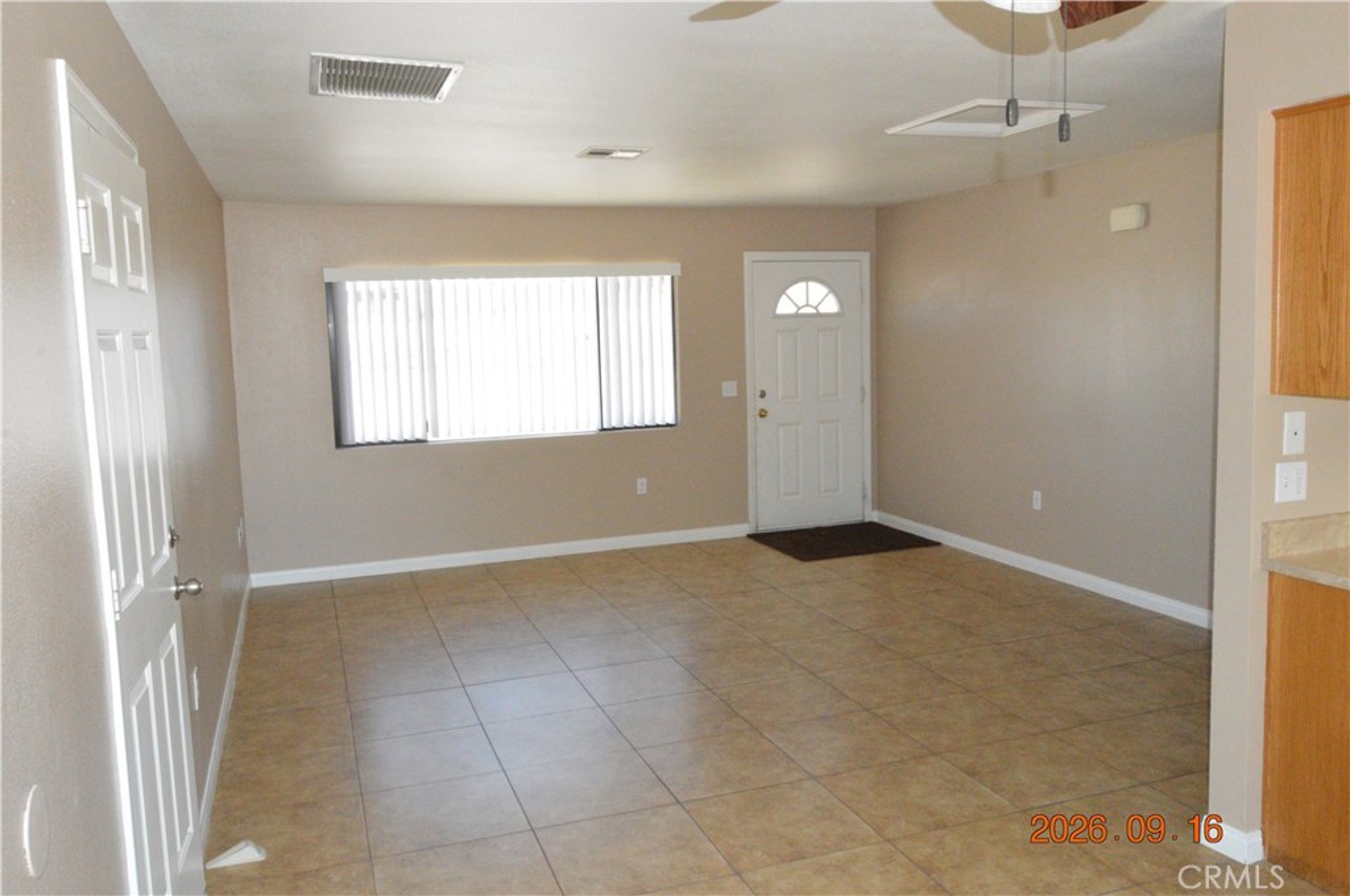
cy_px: 448
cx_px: 675
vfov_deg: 47.8
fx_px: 1011
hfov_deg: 67.4
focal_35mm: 27
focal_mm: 18
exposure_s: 1/60
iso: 4500
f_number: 22
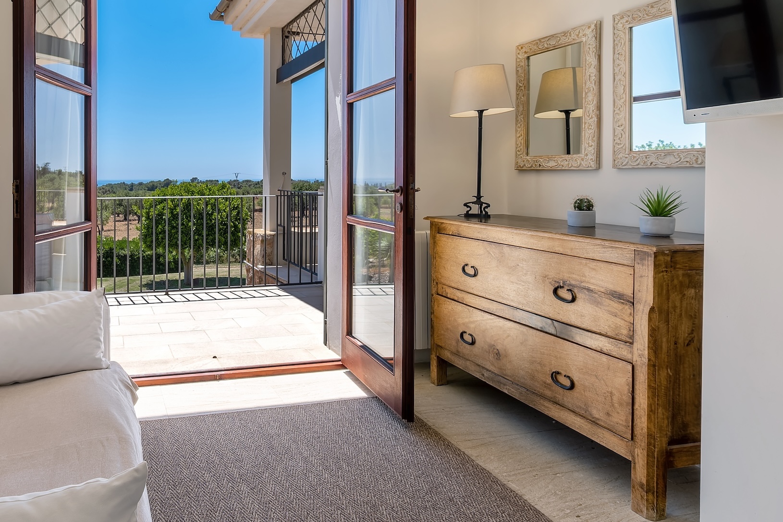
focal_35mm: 23
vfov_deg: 54.3
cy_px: 188
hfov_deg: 71.9
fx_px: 500
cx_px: 216
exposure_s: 1/480
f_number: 8
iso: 200
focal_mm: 10
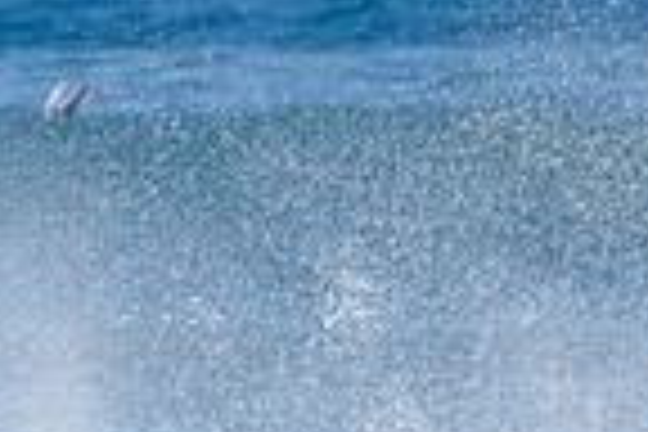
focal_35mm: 2228
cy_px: 577
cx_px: 851
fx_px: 40101
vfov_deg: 0.6
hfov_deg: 0.9
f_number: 5.6
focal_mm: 500
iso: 140
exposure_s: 1/2000
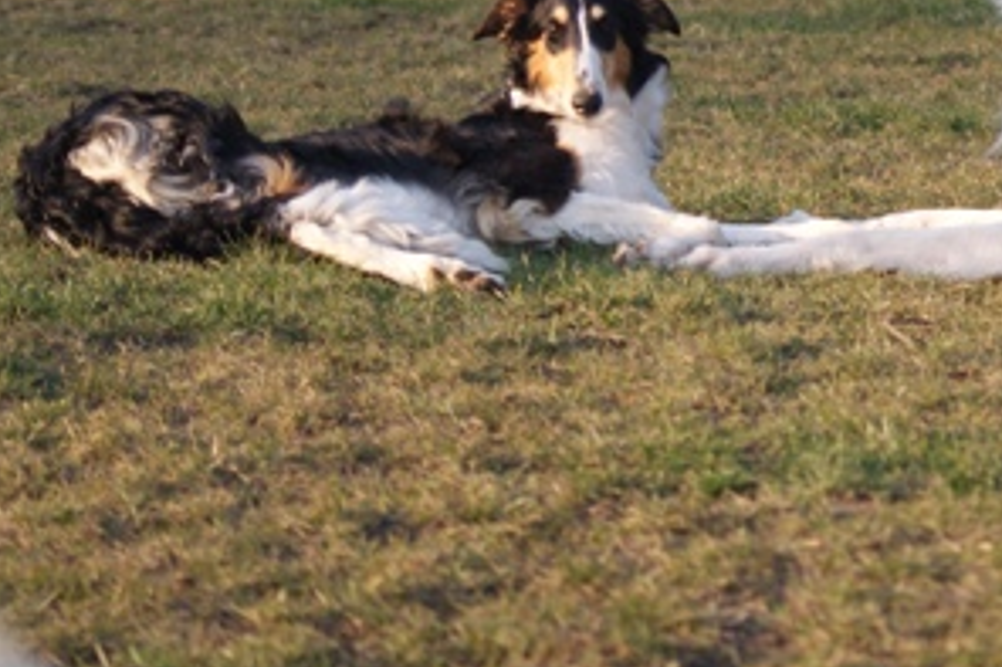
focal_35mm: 227
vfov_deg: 6.0
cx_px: 1016
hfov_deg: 9.0
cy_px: -22
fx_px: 6314
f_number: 4
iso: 100
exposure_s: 1/250
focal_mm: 70
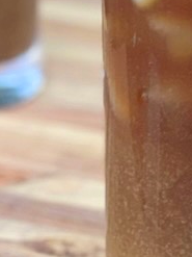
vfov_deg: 6.2
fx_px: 2361
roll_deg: -0.8
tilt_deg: -18.1
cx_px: 165
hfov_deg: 4.7
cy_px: 3
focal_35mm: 319
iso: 250
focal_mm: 9
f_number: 2.8
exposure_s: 1/87
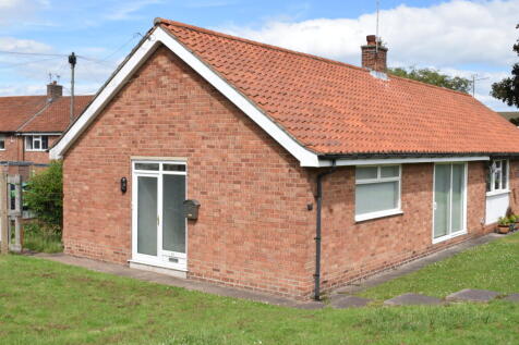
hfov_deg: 47.9
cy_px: 172
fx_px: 584
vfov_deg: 33.0
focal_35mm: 40
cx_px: 260
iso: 800
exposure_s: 1/250
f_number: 25
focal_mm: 27
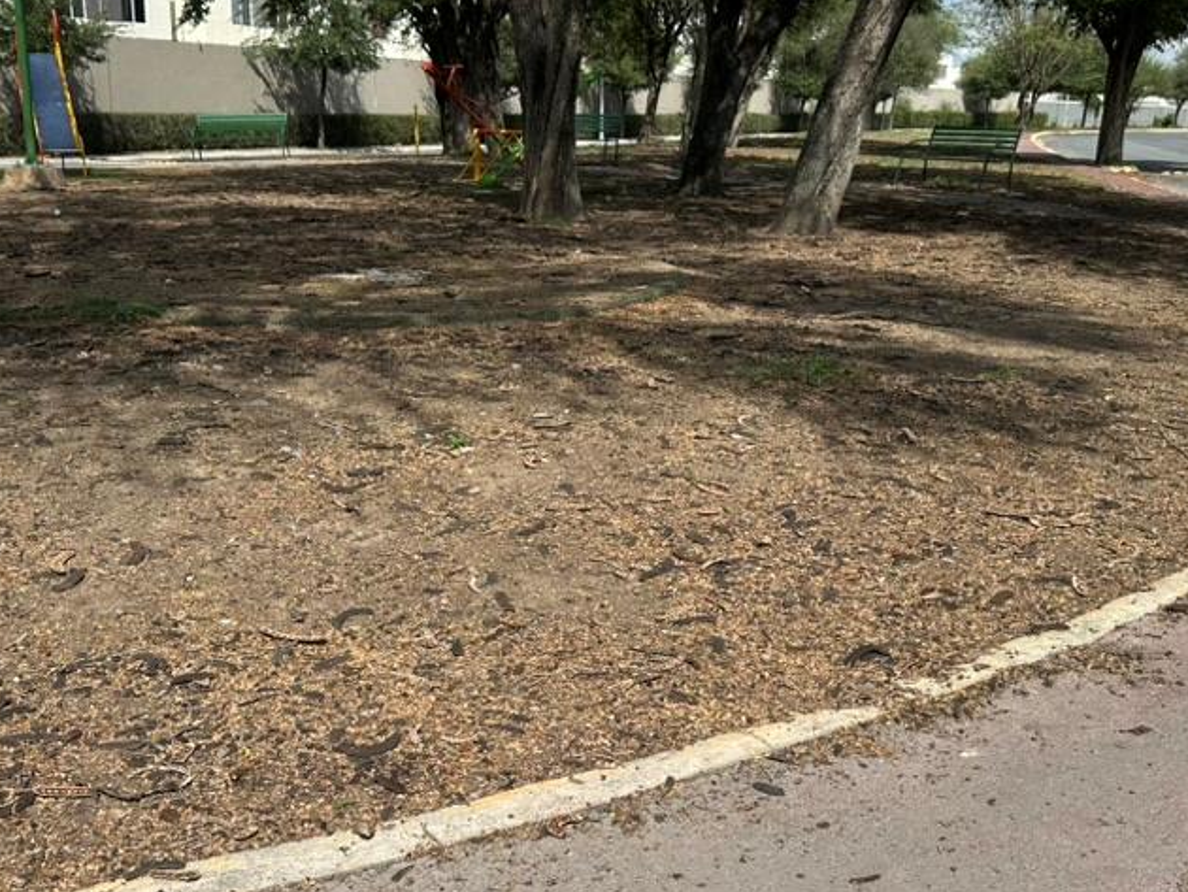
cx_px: 543
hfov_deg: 47.8
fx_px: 1339
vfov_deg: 36.7
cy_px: 537
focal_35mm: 39
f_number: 1.78
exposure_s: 1/5263
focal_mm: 6.86
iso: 80
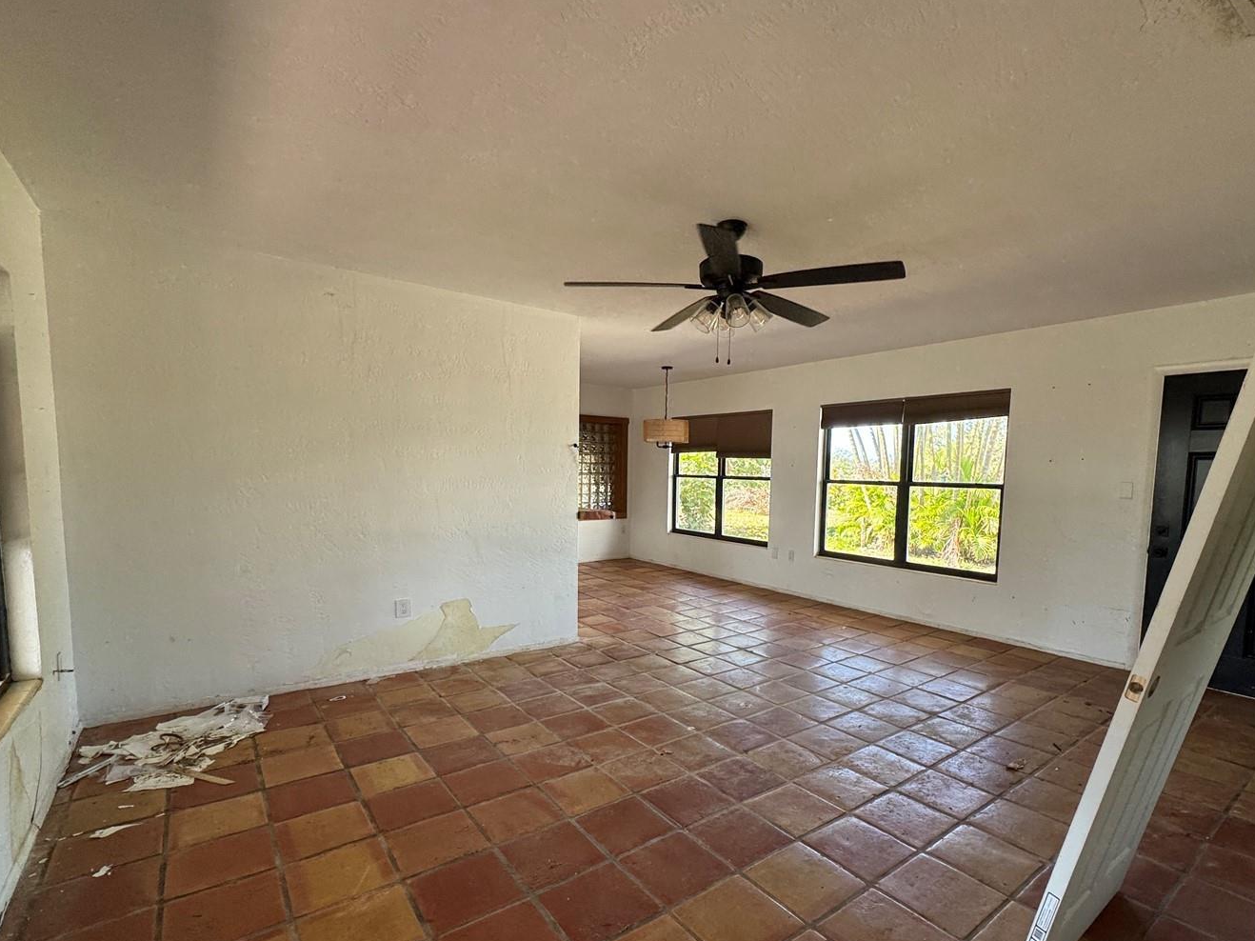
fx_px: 616
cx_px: 667
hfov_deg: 90.9
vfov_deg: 74.5
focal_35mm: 17
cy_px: 521
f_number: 2.2
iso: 125
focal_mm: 2.22
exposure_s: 1/99
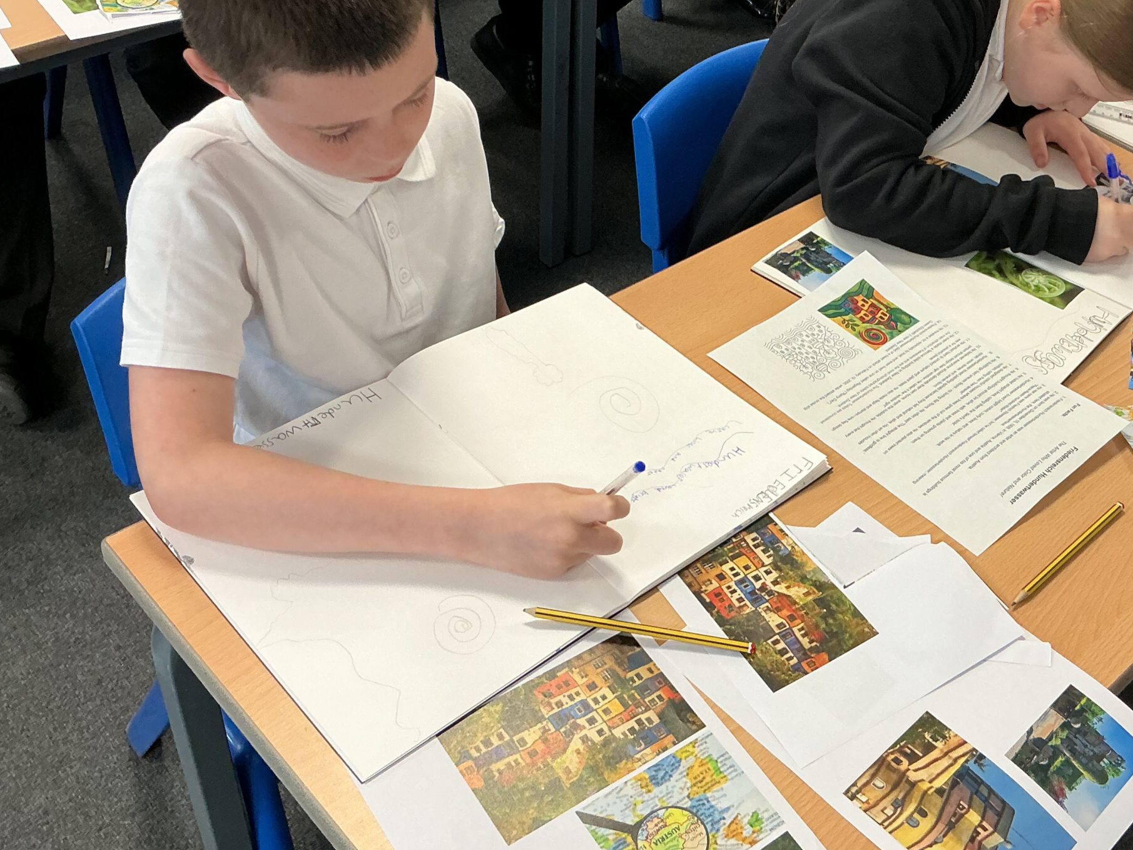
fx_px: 1342
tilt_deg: -39.7
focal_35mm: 41
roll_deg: -9.4
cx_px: 756
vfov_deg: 35.0
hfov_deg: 45.1
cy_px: 350
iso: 64
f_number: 1.8
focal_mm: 3
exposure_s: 1/60
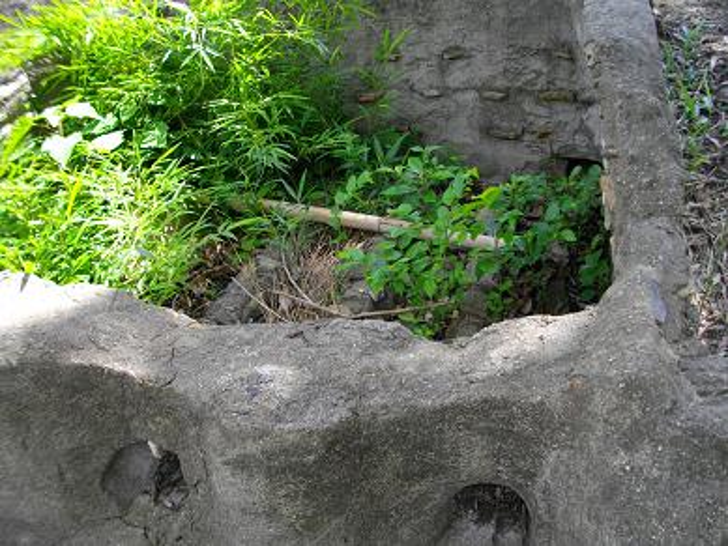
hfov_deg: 56.8
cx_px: 364
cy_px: 273
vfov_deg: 44.2
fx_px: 673
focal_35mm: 32
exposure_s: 1/200
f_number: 2.9
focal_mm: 5.7
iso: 100
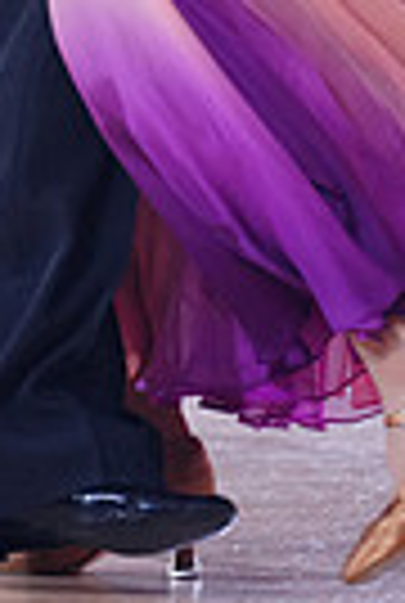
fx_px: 12120
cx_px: -43
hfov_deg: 1.9
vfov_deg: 2.8
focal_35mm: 722
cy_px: -459
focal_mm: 167
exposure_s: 1/500
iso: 1250
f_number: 2.8
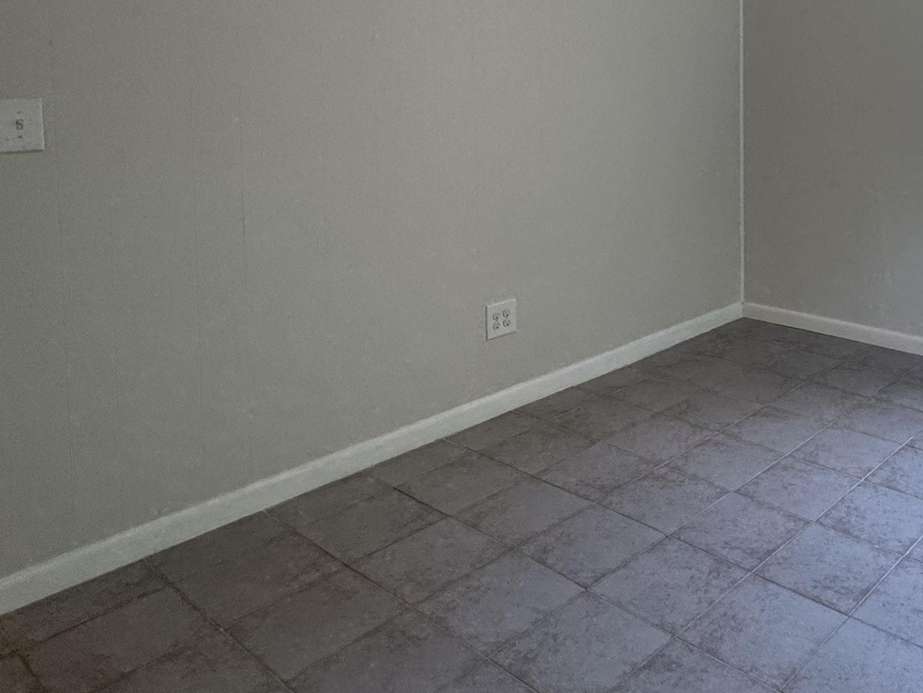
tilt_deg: -2.6
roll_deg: +0.3
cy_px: 106
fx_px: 827
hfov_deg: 52.9
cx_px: 787
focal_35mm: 31
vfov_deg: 42.7
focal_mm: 2.22
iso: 125
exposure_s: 1/120
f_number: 2.2
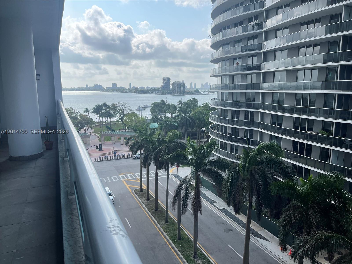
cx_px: 176
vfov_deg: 53.1
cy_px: 132
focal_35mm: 26
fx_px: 264
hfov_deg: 67.3
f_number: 1.6
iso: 50
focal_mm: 5.1
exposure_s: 1/2137
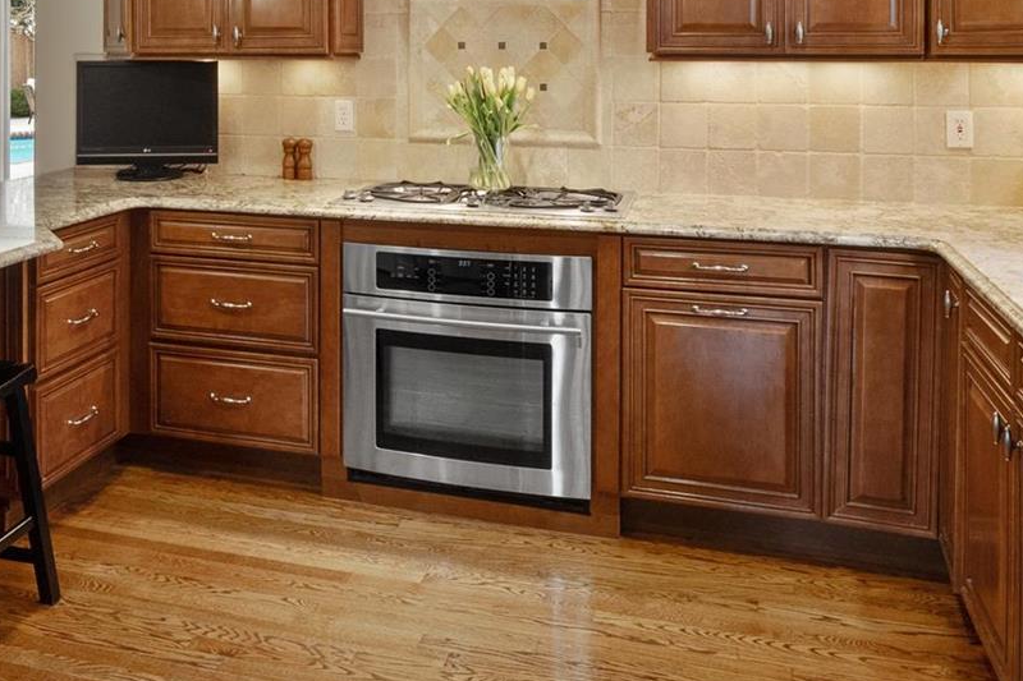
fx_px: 1023
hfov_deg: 52.5
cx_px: 376
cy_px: 49
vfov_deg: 34.5
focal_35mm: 36
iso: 400
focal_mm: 9
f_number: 8
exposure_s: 1/6
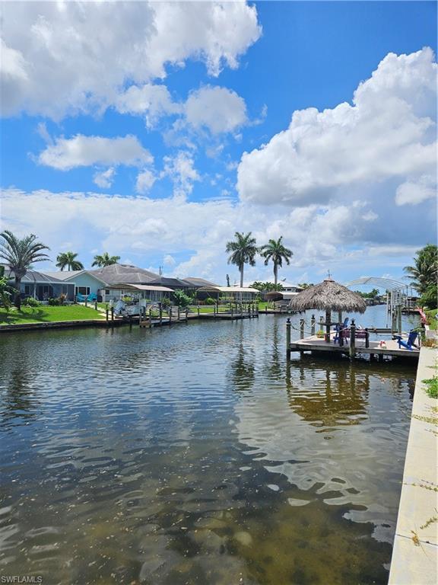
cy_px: 292
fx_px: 388
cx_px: 219
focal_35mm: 23
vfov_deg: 73.9
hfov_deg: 58.9
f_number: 1.8
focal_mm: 5.4
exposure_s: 1/4349
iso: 25
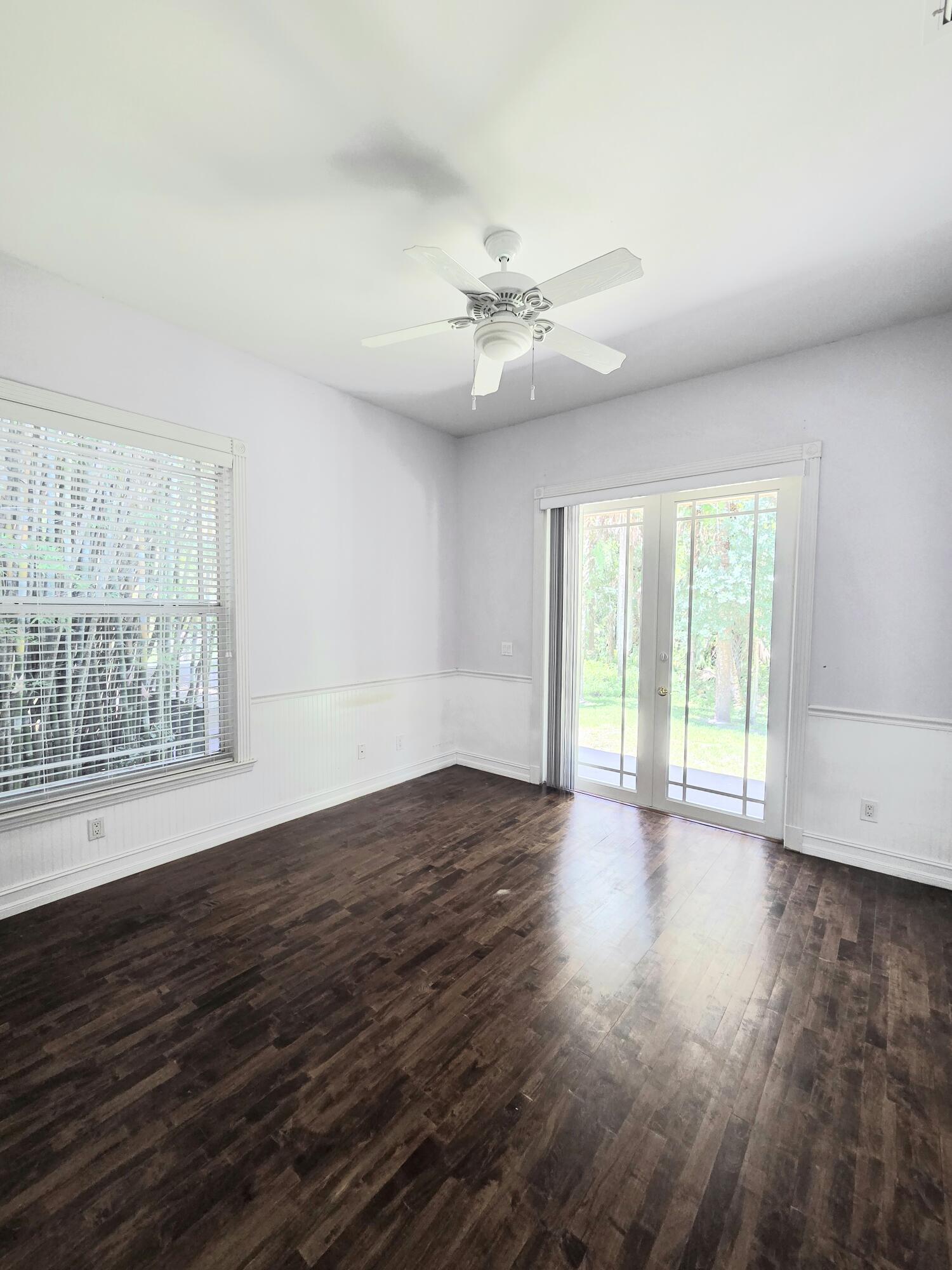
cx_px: 476
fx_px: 477
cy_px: 635
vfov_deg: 106.2
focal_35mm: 13
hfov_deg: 89.9
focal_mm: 2.2
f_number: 2.2
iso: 160
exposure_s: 1/60.2
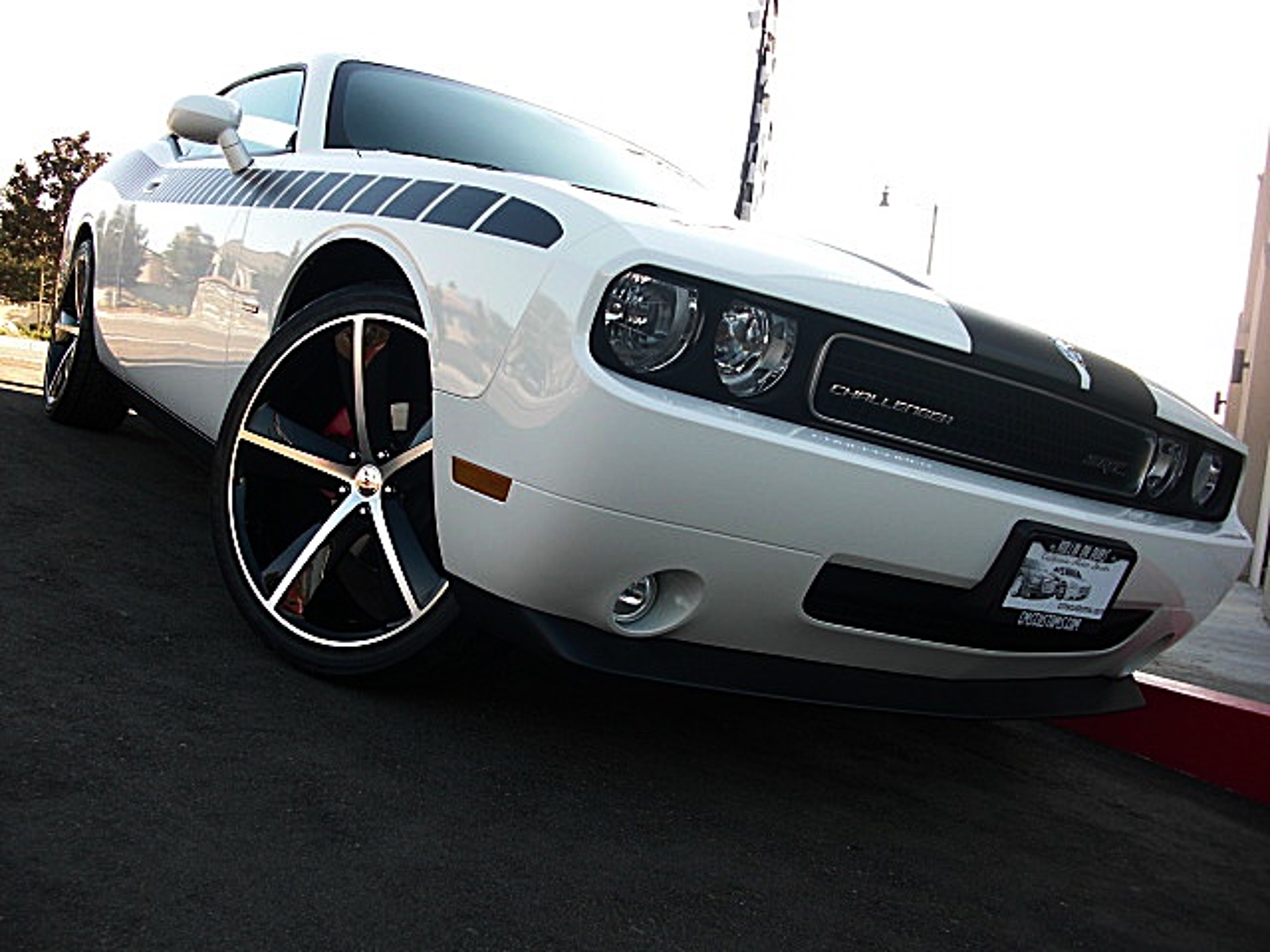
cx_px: 635
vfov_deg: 39.7
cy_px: 476
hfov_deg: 51.4
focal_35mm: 36
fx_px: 1321
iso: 50
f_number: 2.8
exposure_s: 1/160
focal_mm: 6.3
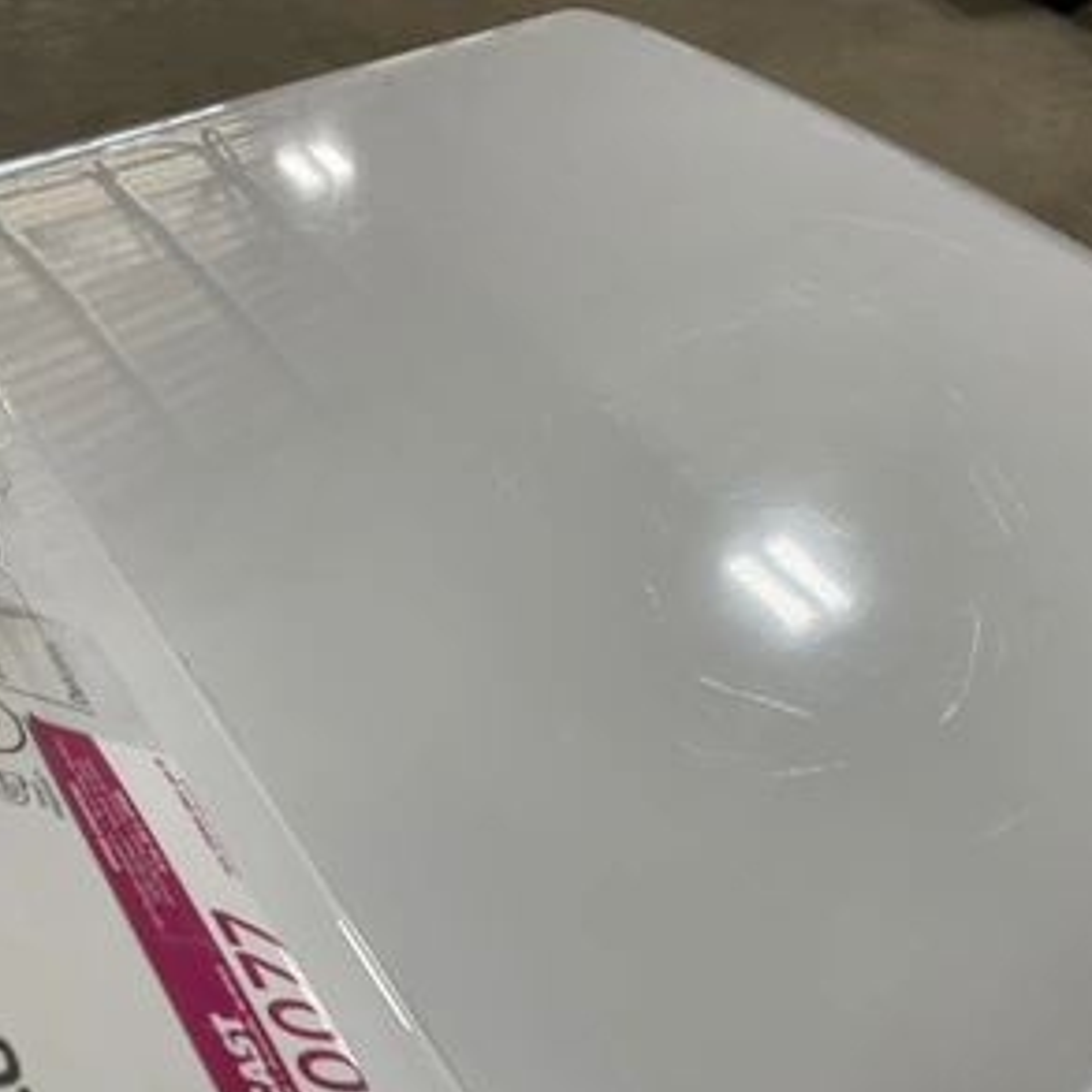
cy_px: 555
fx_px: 1249
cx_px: 671
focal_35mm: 35
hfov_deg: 46.9
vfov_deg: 47.2
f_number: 1.8
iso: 64
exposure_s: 1/120
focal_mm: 3
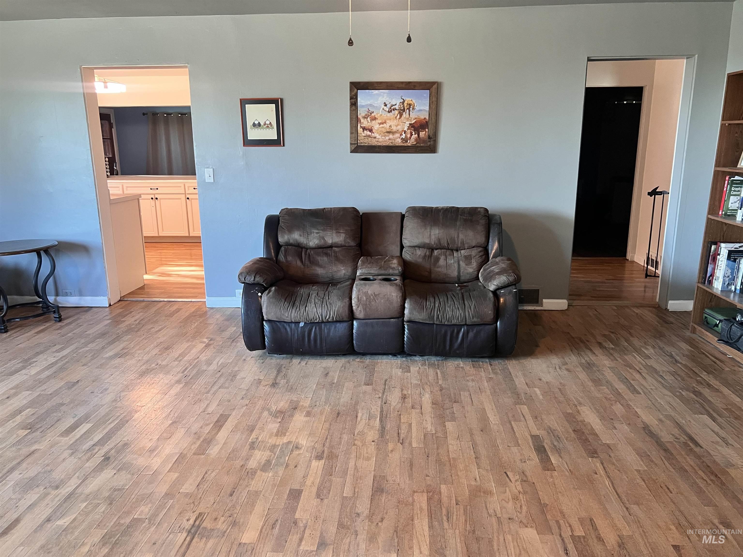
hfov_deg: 67.3
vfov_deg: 53.1
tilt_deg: -14.5
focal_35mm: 26
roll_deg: +0.1
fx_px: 558
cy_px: 278
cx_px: 372
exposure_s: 1/60
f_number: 1.5
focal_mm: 5.7
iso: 250
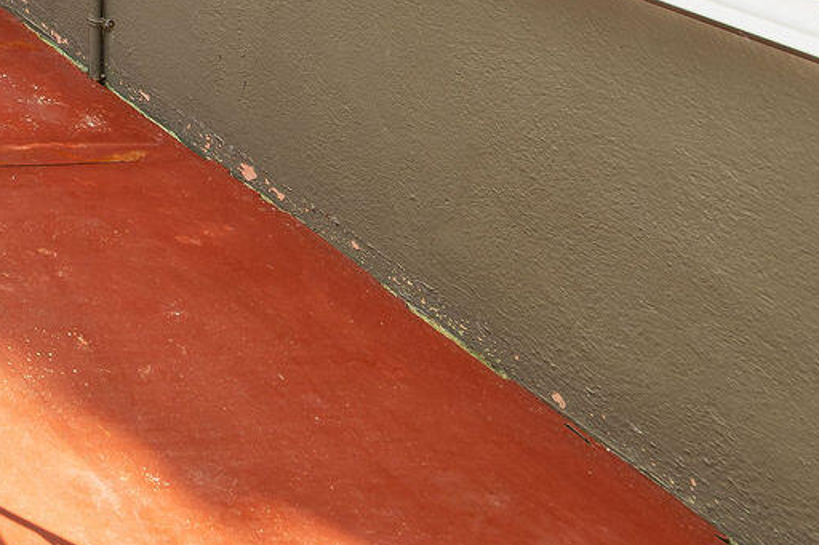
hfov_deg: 22.1
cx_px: -645
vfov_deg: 18.2
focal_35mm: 56
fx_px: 1274
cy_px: -477
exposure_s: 1/125
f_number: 8
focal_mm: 14
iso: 200
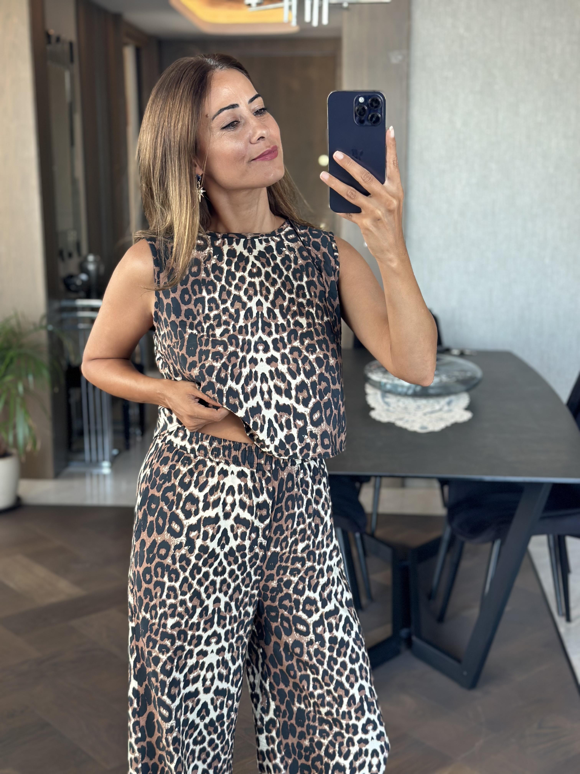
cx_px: 290
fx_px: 1072
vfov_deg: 39.7
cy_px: 387
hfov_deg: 30.3
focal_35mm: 48
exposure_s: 1/60
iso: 160
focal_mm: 6.86
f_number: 1.78
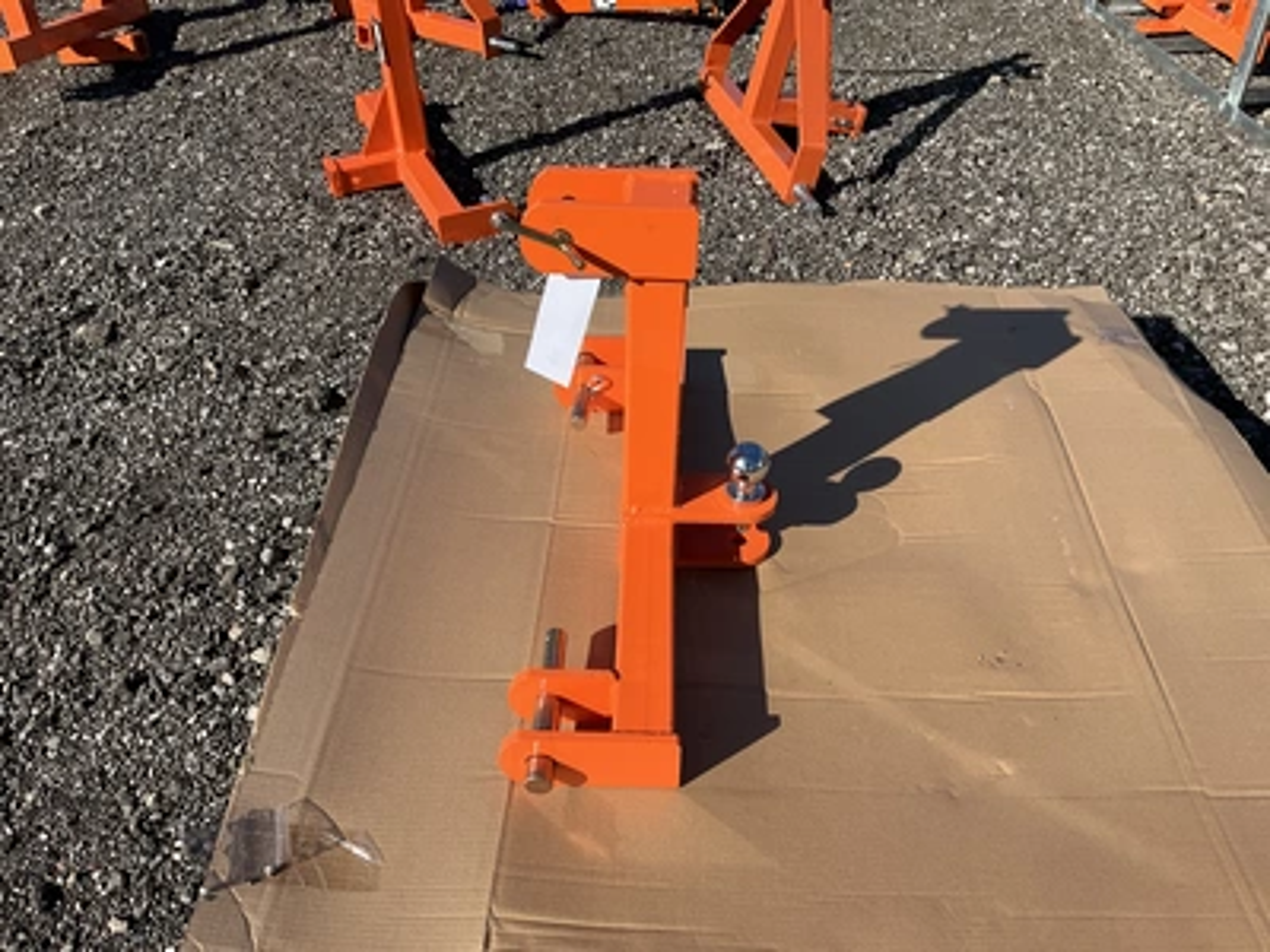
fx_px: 1064
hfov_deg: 61.7
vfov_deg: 48.2
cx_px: 635
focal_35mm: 29
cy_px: 476
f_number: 1.8
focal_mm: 3
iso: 25
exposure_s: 1/1626
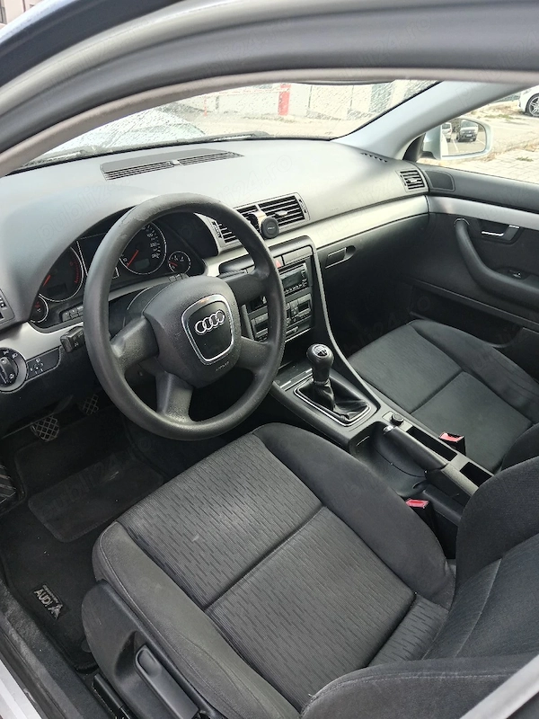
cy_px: 360
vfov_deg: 65.3
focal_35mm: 27
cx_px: 270
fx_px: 561
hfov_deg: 51.4
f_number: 1.9
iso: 291
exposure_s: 1/101
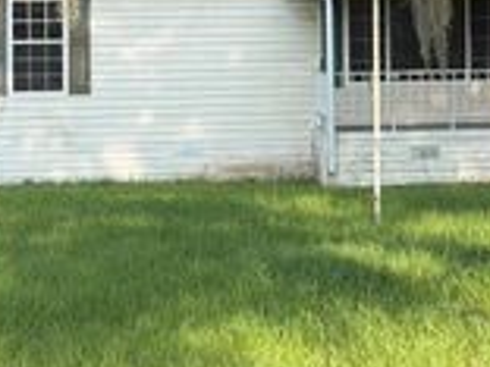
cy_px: 11
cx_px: 612
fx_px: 2180
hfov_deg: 12.5
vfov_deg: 9.6
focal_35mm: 154
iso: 64
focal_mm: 6.76
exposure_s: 1/1000
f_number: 1.78
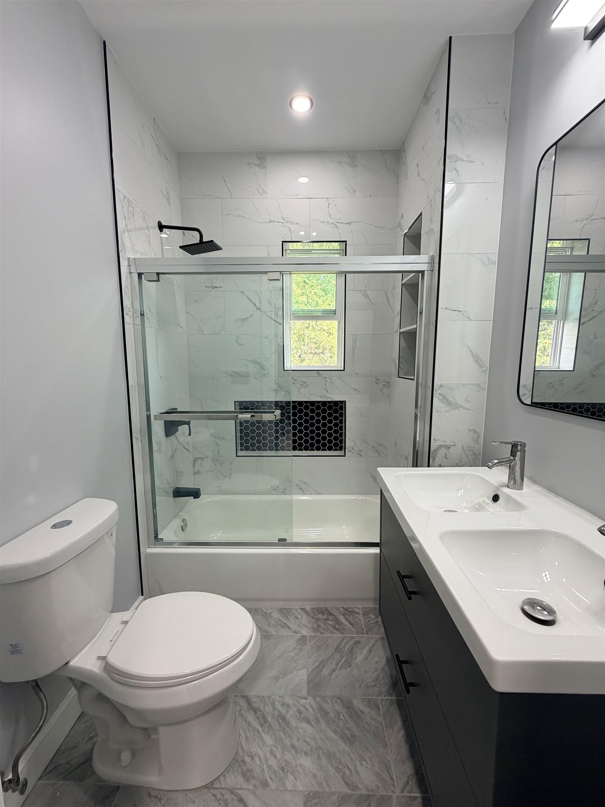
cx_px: 302
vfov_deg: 102.1
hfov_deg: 85.7
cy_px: 404
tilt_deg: -7.2
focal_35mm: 14
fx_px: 326
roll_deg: -0.3
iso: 200
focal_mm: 2.22
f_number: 2.2
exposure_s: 1/120
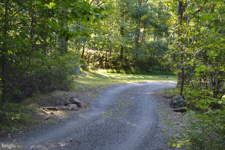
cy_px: 75
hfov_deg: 31.9
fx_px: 393
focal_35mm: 63
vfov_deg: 21.5
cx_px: 112
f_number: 5.3
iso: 400
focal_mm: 42
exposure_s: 1/80
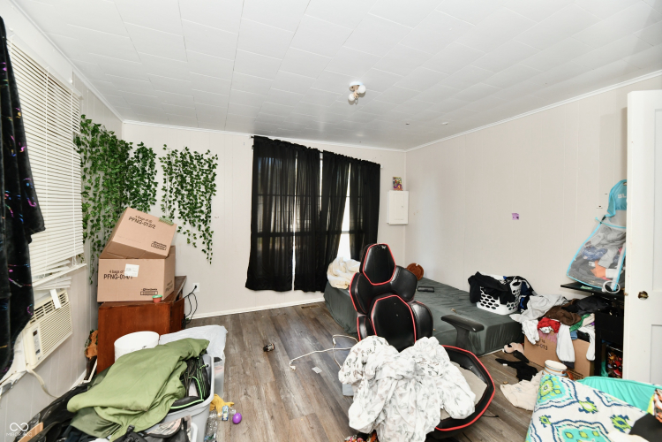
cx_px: 331
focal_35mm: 14
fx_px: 257
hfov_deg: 104.3
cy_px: 221
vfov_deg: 81.2
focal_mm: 14
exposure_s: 1/60
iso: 640
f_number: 6.3
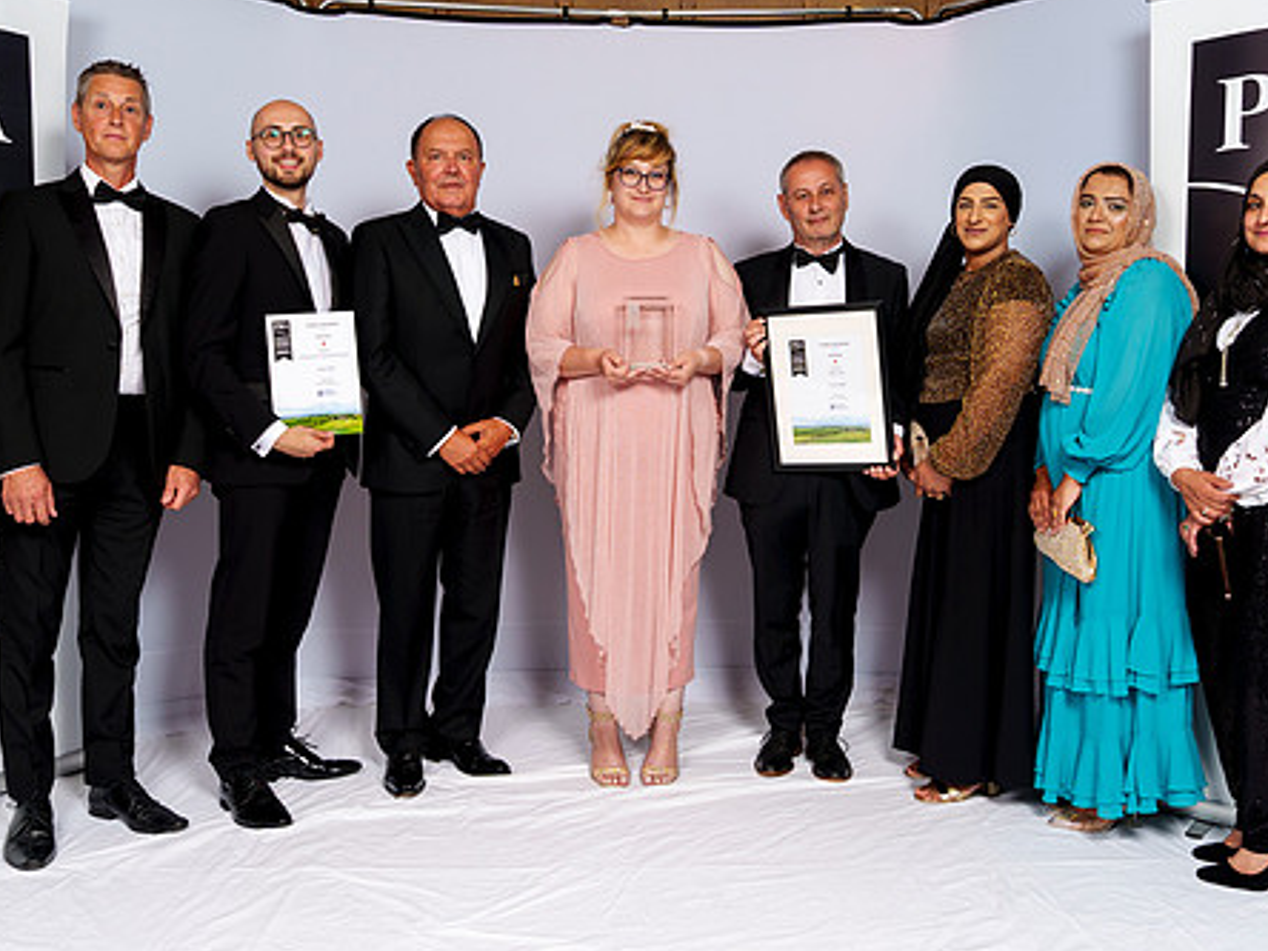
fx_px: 1245
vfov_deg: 41.6
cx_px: 637
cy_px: 393
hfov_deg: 54.0
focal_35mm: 34
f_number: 8
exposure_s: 1/125
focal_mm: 24
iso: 100
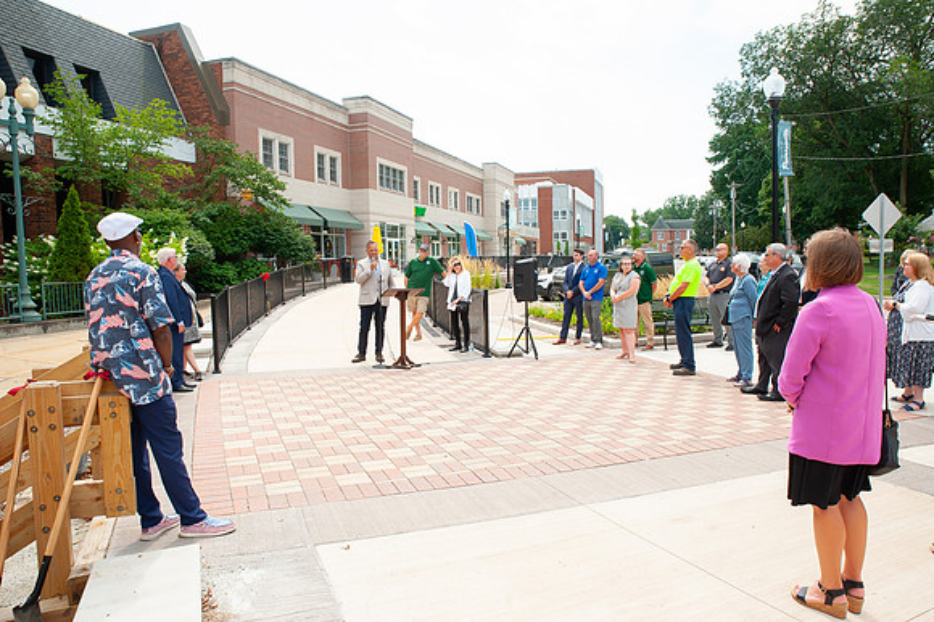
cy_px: 311
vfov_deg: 53.1
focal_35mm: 24
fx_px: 622
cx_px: 467
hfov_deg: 73.8
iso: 400
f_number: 13
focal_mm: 24
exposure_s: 1/200
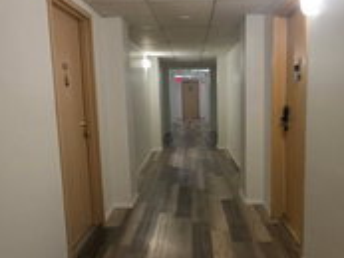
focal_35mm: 32
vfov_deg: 44.1
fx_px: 318
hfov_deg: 56.5
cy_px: 147
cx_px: 200
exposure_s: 1/60
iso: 800
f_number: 1.9
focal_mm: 2.2
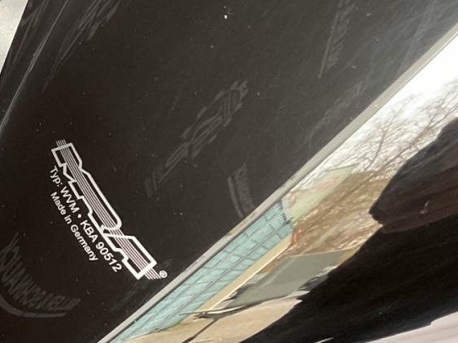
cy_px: 215
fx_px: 1098
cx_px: -61
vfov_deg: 17.7
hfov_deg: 22.1
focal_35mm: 83
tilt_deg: -46.6
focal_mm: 3
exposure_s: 1/40
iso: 250
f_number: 1.8
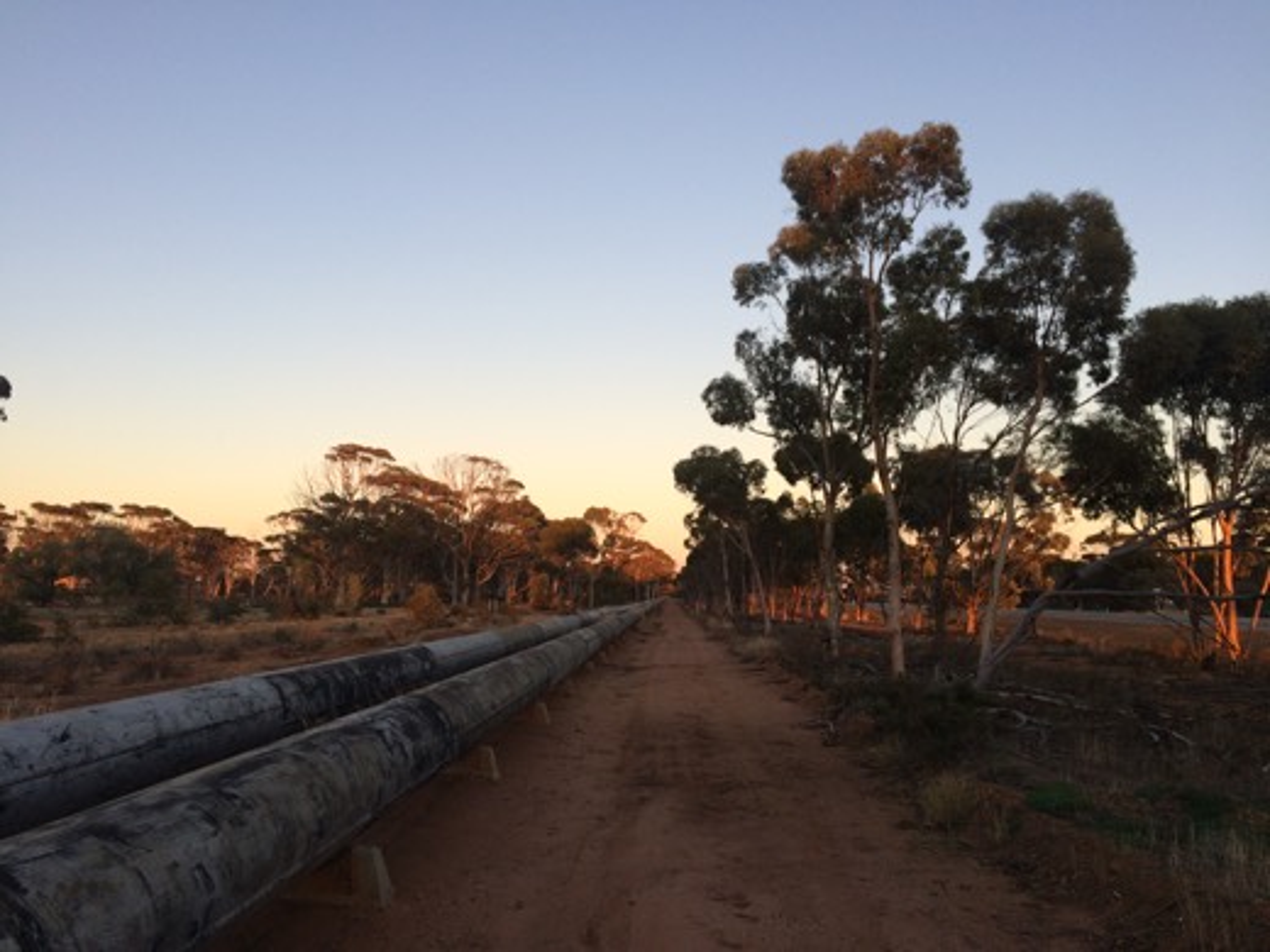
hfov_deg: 61.7
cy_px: 476
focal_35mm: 29
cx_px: 635
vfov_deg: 48.2
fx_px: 1064
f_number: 2.2
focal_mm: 4.15
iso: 32
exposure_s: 1/175
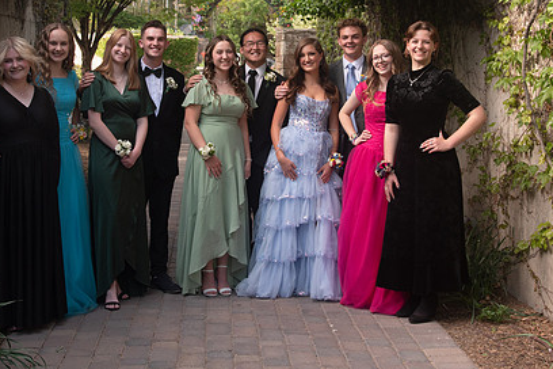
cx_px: 243
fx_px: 1014
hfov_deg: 30.5
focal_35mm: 66
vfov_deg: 20.5
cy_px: 110
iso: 400
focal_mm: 38
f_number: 6.3
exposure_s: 1/125
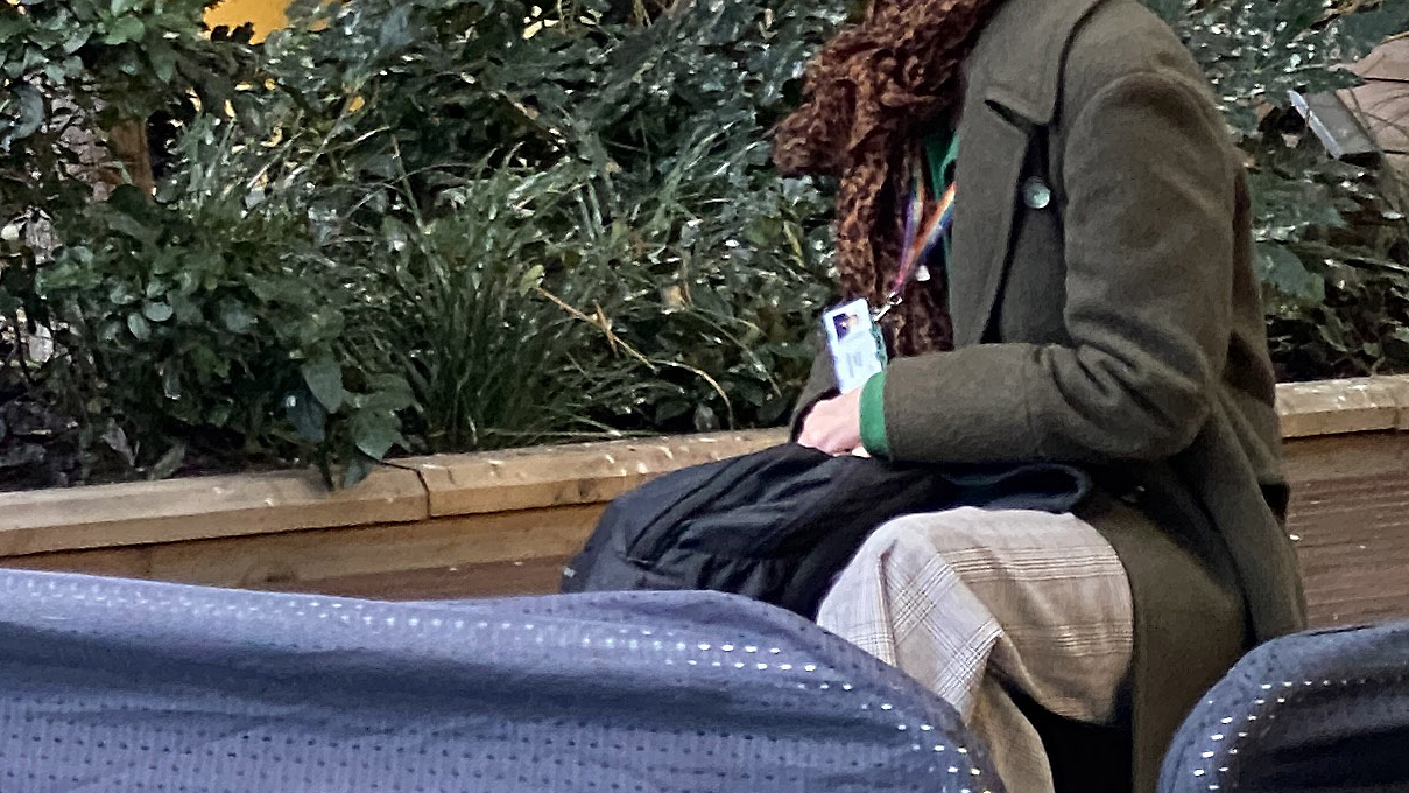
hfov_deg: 10.9
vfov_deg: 6.3
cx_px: -826
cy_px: -582
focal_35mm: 189
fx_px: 7061
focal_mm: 6
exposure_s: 1/50
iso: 320
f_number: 2
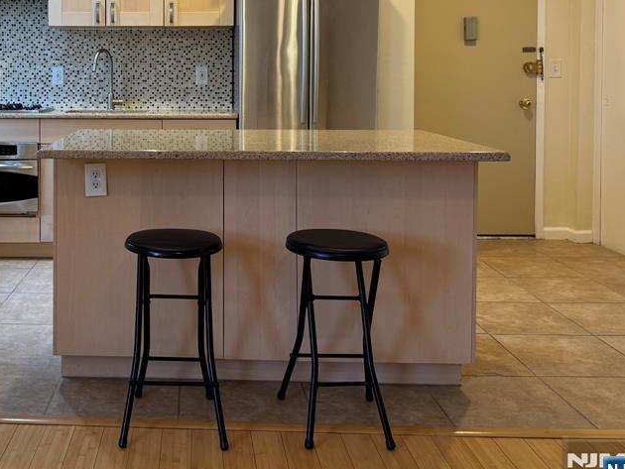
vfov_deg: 35.8
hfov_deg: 46.1
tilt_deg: -3.4
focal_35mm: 39
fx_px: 704
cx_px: 155
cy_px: 103
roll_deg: +0.2
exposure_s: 1/60
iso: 160
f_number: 1.78
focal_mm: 6.76
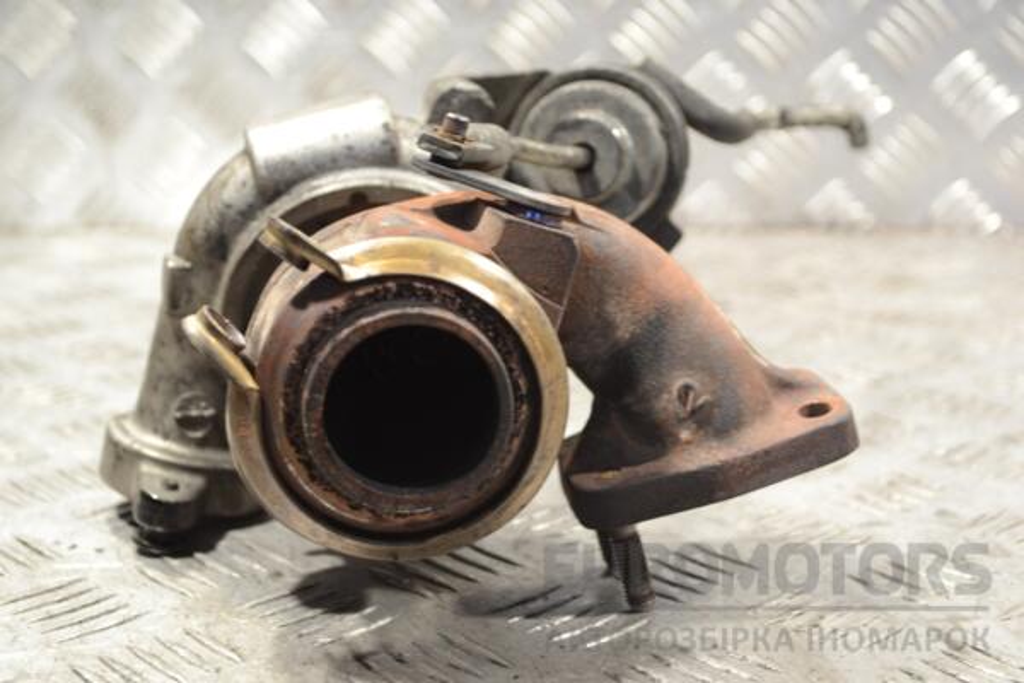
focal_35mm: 63
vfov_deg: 21.6
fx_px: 1792
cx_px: 512
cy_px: 342
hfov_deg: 31.9
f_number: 5.3
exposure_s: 1/30
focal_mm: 42
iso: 500
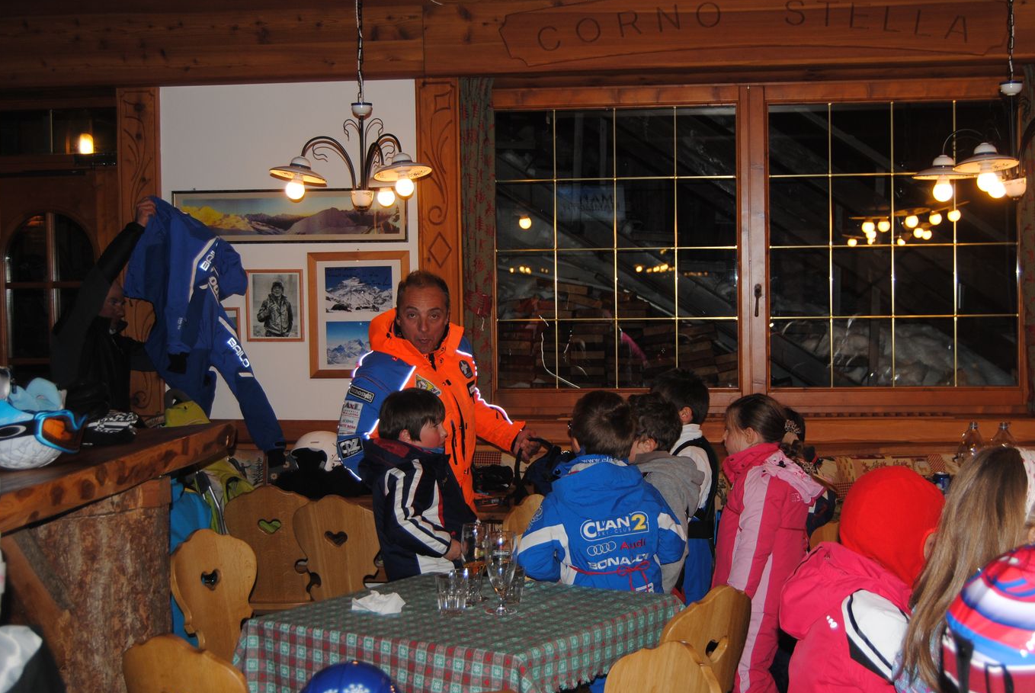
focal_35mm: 53
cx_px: 556
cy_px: 362
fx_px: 1526
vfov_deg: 25.6
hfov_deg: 37.5
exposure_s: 1/60
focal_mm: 30
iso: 200
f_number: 4.2
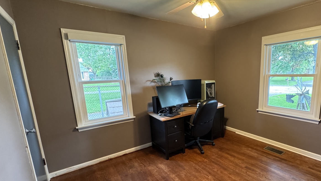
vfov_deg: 58.1
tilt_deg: -10.9
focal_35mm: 19
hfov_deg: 88.1
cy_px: 104
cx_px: 197
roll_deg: +2.2
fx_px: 162
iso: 320
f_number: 2.2
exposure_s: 1/60
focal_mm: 2.22
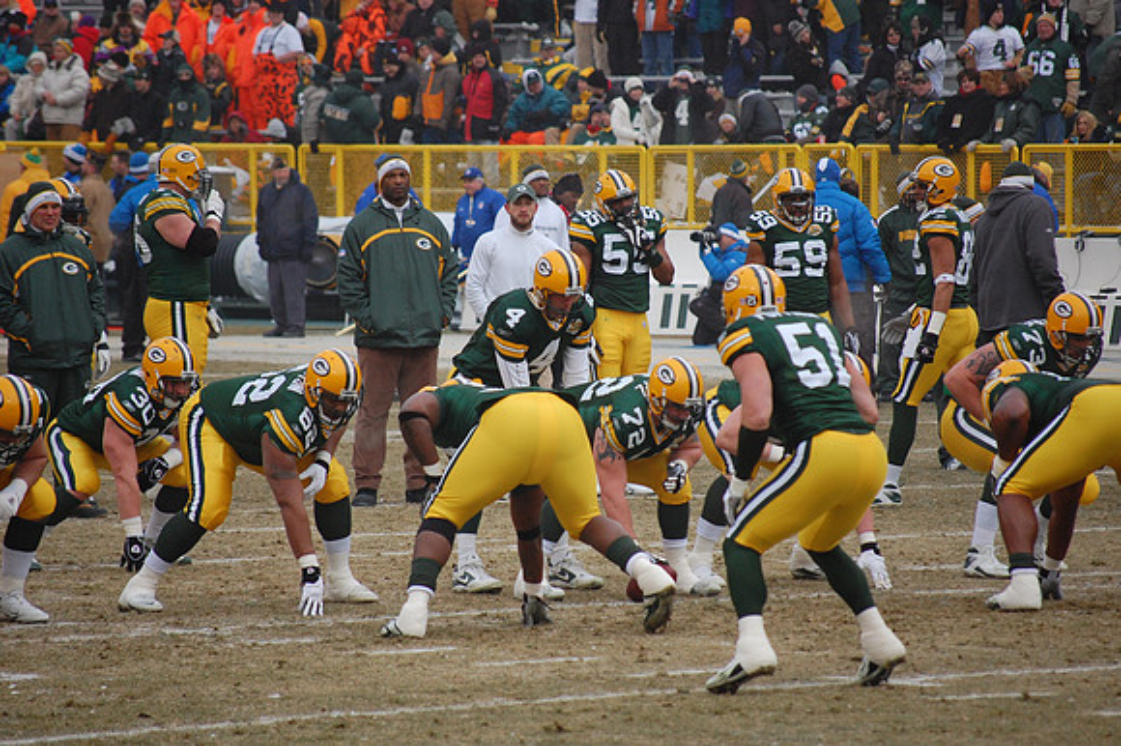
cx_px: 560
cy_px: 373
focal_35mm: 300
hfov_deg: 6.9
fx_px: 9336
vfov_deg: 4.6
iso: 800
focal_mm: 200
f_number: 5.6
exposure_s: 1/1250
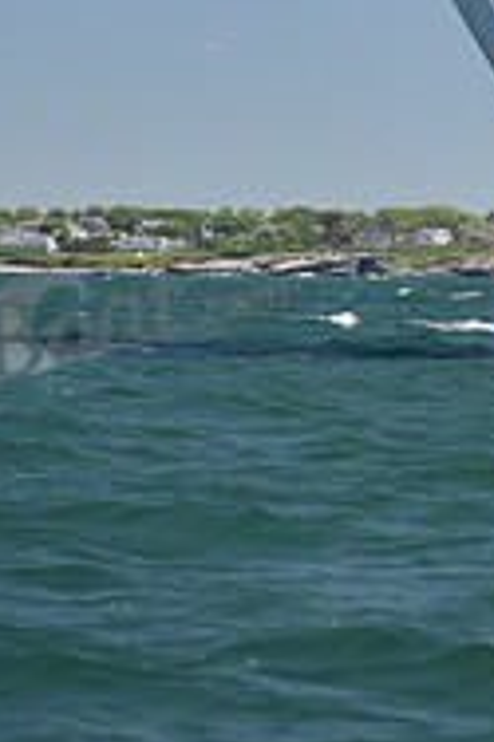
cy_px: -312
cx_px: 496
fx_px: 6371
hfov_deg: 4.4
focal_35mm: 309
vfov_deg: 6.6
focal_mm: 100
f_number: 3.2
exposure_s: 1/1000
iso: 200
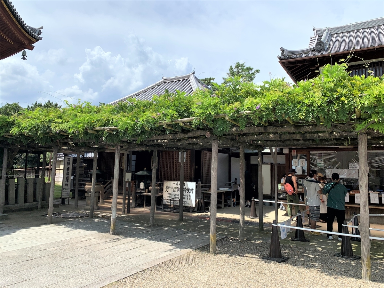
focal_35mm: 26
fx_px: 288
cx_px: 192
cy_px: 144
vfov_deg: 53.1
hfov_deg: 67.3
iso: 25
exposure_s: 1/2994
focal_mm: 4.25
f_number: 1.8
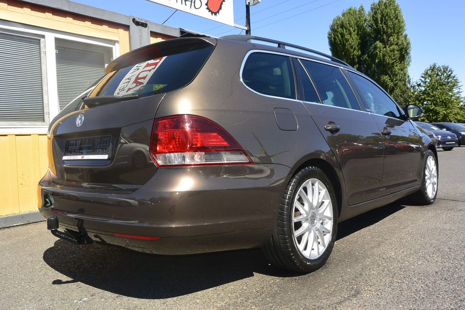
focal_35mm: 28
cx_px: 232
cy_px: 155
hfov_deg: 65.5
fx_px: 362
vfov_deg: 46.4
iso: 160
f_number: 7.1
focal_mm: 10.7
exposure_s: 1/250
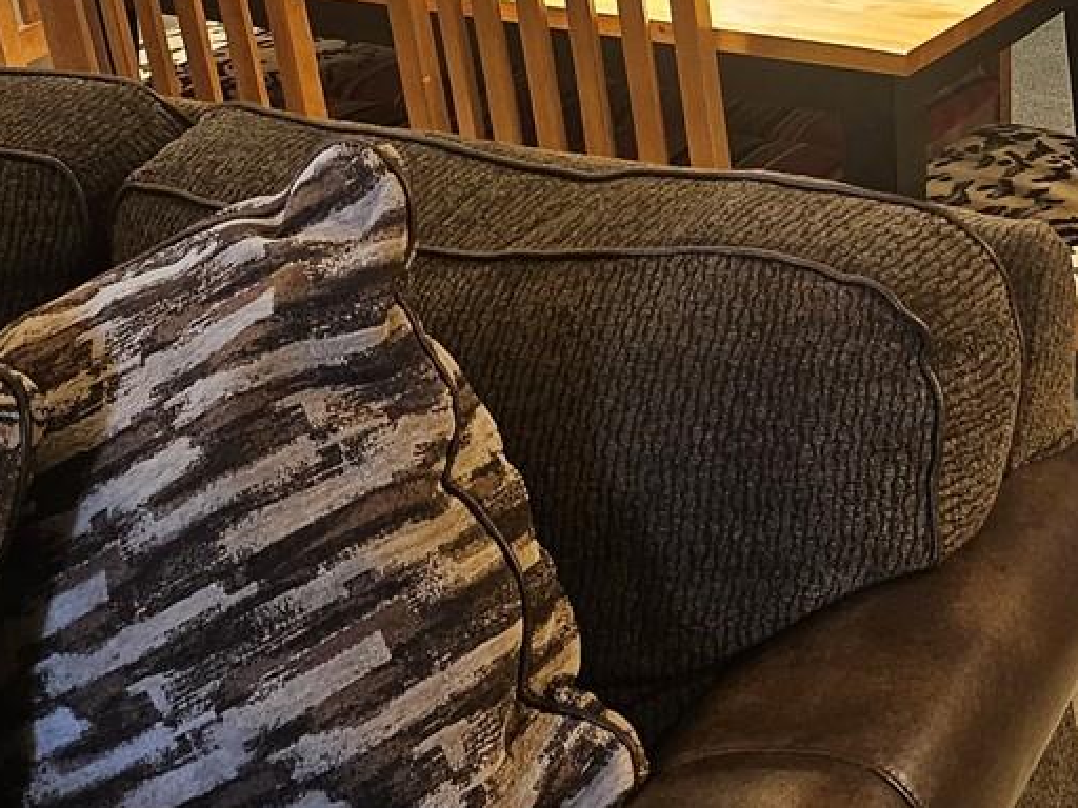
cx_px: 1065
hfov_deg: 24.8
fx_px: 2336
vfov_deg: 18.9
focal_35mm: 75
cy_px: -61
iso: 1000
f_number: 1.8
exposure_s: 1/120
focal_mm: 5
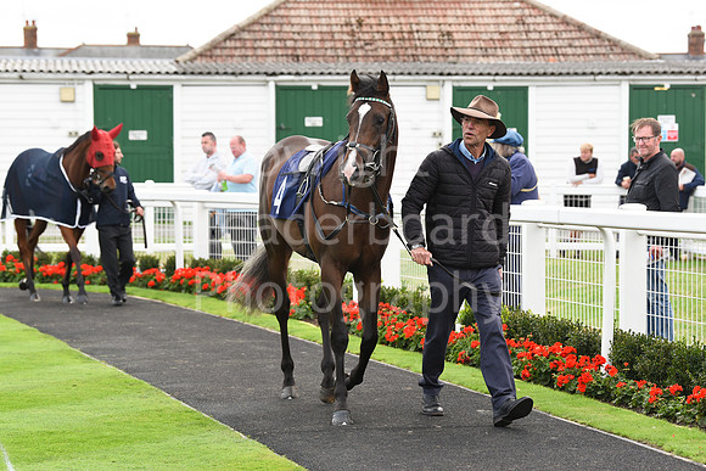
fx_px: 2452
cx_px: 353
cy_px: 236
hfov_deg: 16.4
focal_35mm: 125
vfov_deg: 11.0
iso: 640
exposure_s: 1/1000
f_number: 5.6
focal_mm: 125
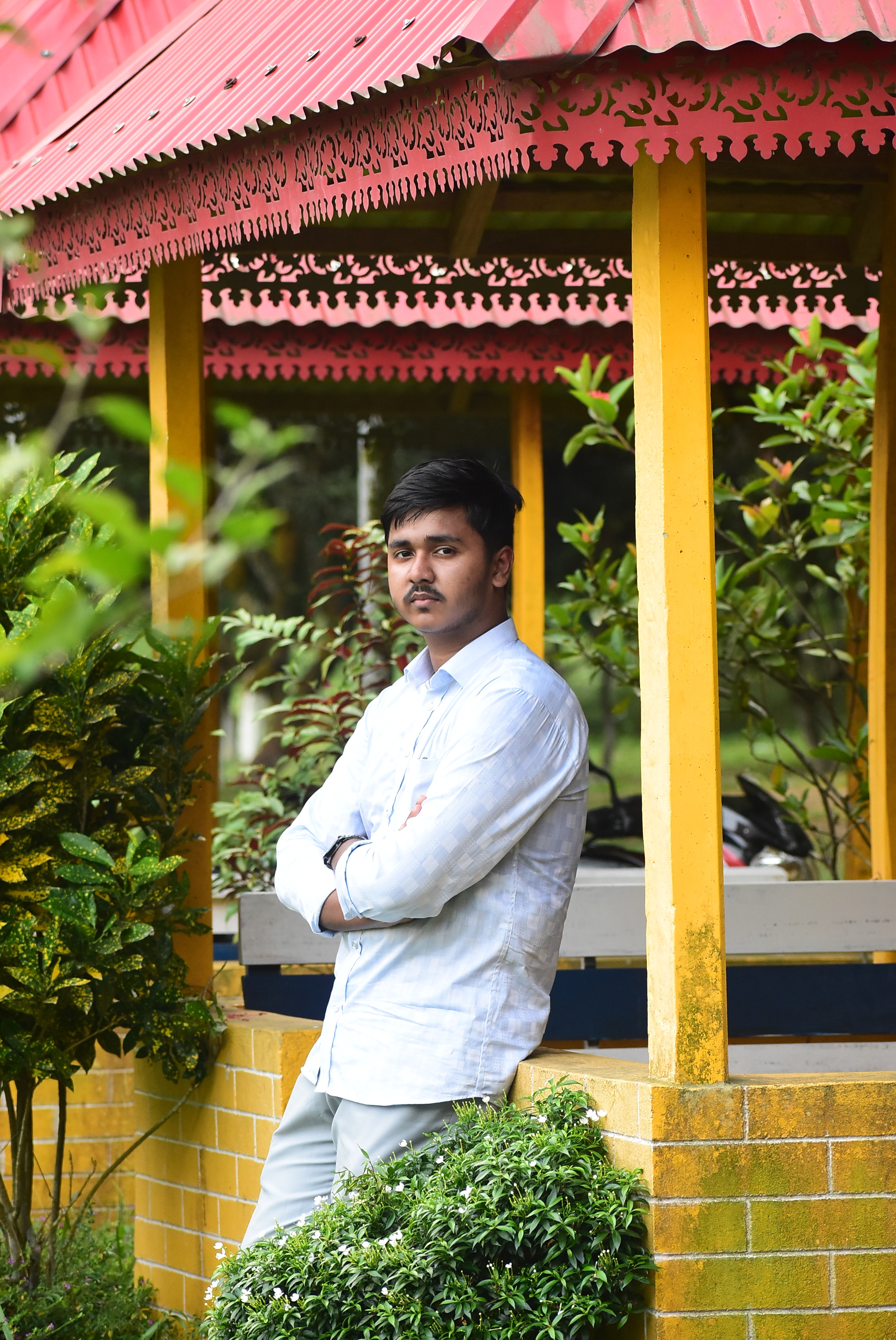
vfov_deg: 13.4
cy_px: 670
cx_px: 448
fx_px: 5701
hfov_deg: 9.0
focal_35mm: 153
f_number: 5
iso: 1250
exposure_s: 1/200
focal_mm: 102
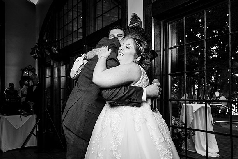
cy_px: 89
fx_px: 253
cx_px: 104
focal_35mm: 38
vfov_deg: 34.8
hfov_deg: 50.2
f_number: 5.6
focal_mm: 34
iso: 2000
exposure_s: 1/200
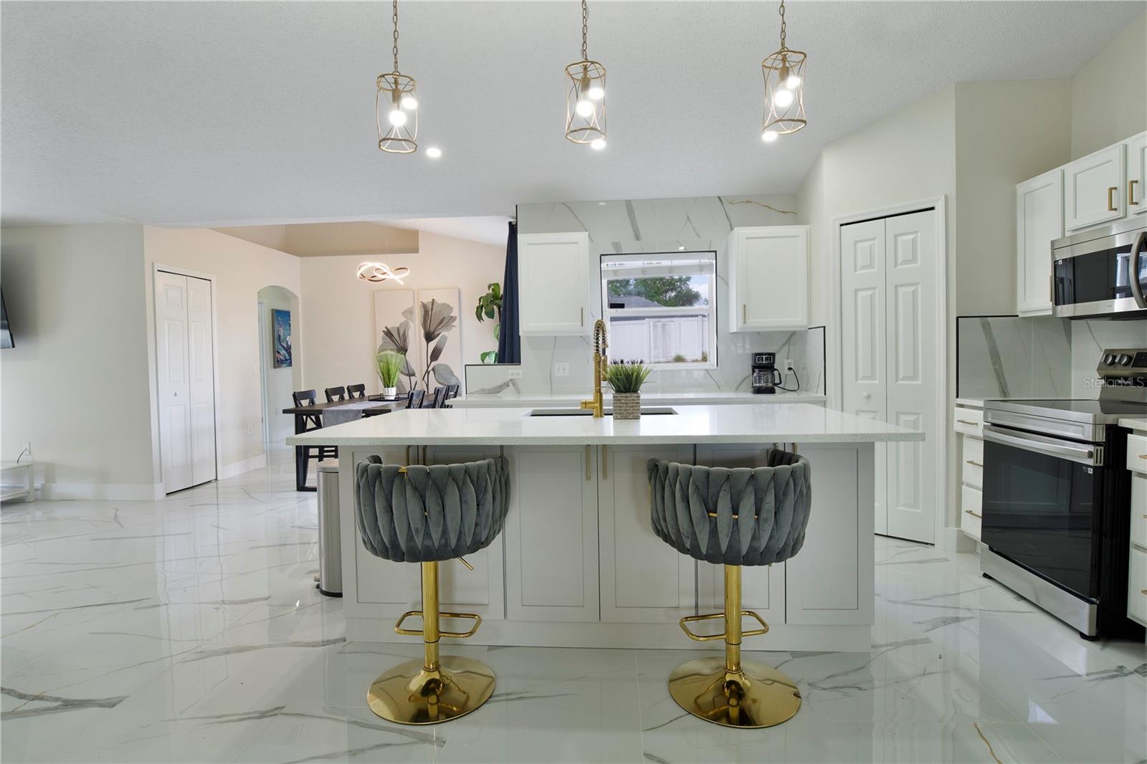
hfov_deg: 90.0
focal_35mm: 18
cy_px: 382
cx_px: 574
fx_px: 573
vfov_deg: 67.4
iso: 250
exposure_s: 1/13
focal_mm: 12
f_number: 5.6
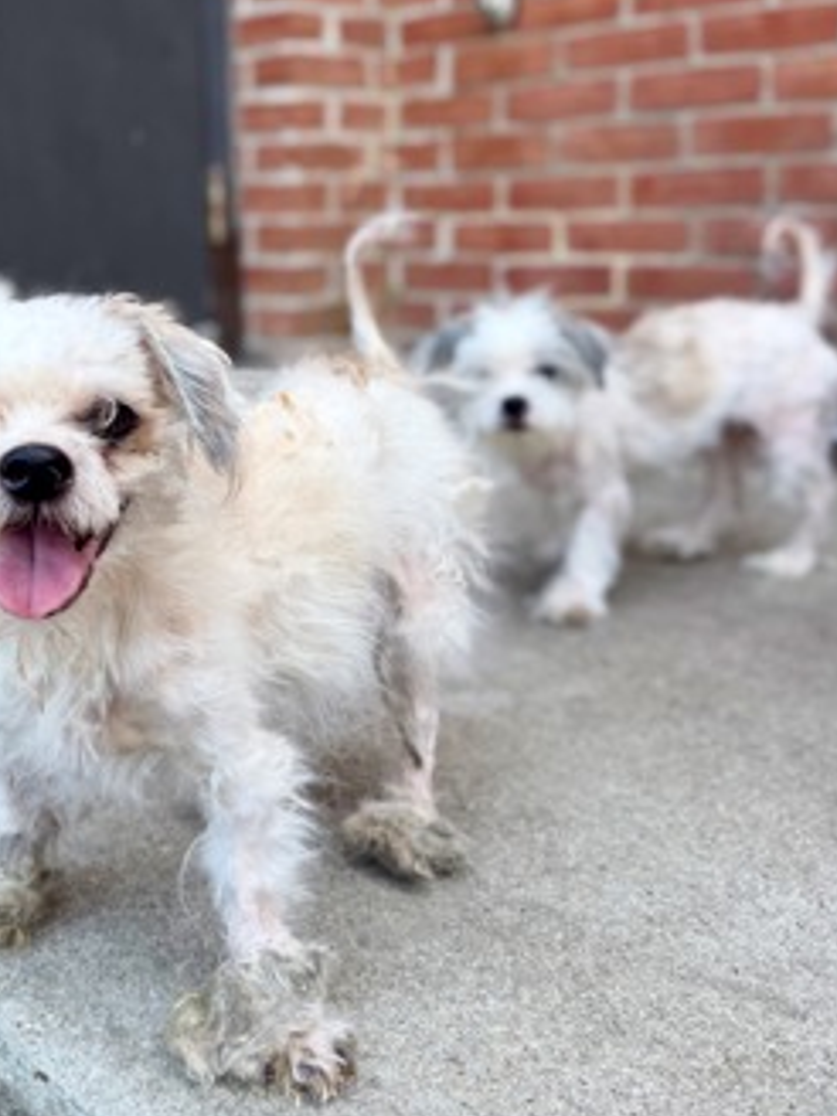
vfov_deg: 45.0
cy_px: 364
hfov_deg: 34.3
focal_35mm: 41
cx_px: 201
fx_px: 1322
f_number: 1.78
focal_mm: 6.76
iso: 80
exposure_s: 1/365
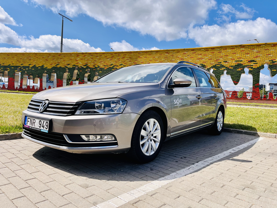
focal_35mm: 26
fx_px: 208
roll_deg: -3.2
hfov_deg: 67.3
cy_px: 104
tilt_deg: -0.6
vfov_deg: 53.1
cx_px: 138
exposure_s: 1/1536
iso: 50
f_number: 1.6
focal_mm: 5.1
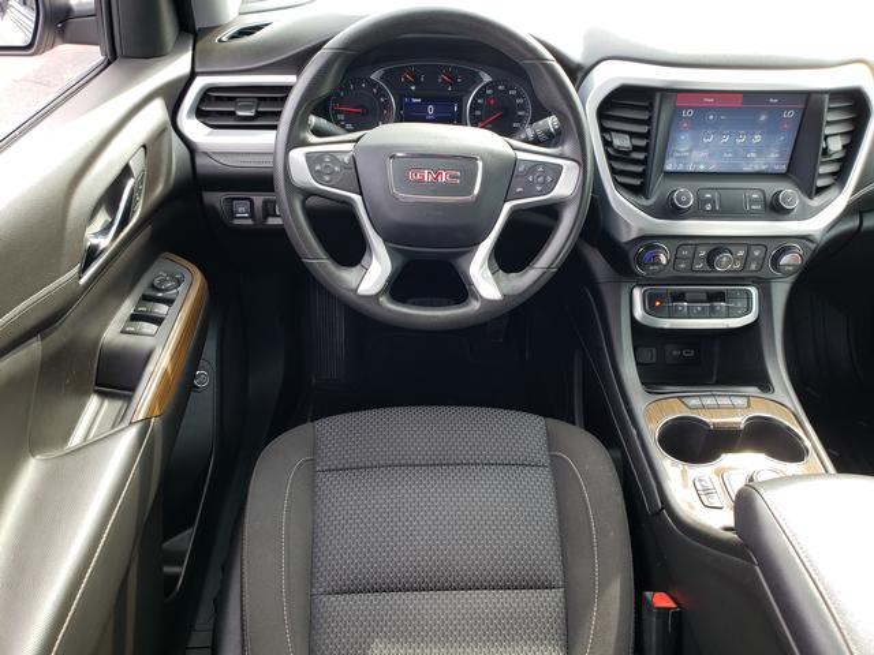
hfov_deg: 67.3
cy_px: 328
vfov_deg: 53.1
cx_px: 437
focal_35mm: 26
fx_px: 656
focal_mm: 4.3
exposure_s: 1/100
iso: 80
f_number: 2.4
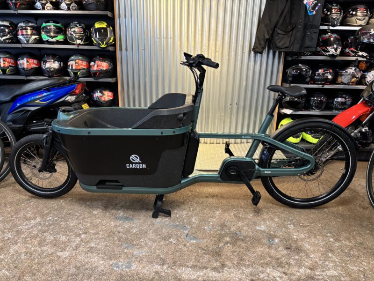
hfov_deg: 67.3
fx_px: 281
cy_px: 140
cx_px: 187
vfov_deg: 53.1
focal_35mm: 26
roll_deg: -1.3
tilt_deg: -17.3
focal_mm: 5.96
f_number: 1.6
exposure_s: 1/50
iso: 320
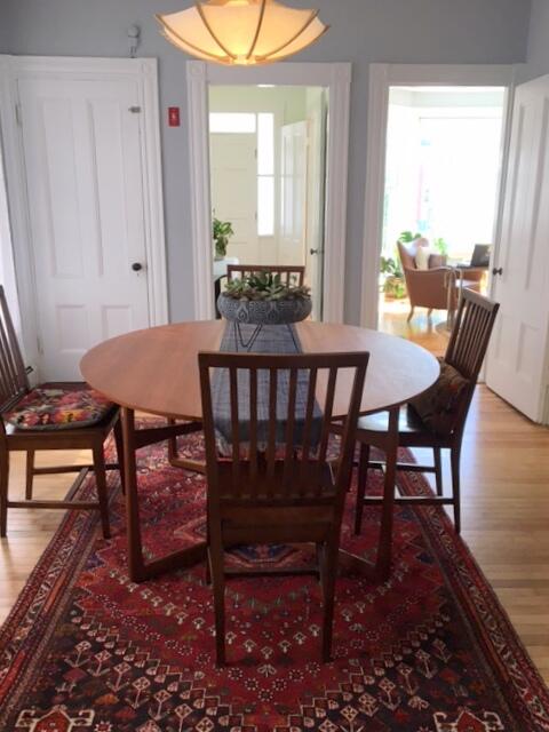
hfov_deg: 48.2
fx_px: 613
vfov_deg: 61.7
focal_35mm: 29
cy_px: 366
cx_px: 274
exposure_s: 1/40
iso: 25
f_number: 2.2
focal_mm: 4.15
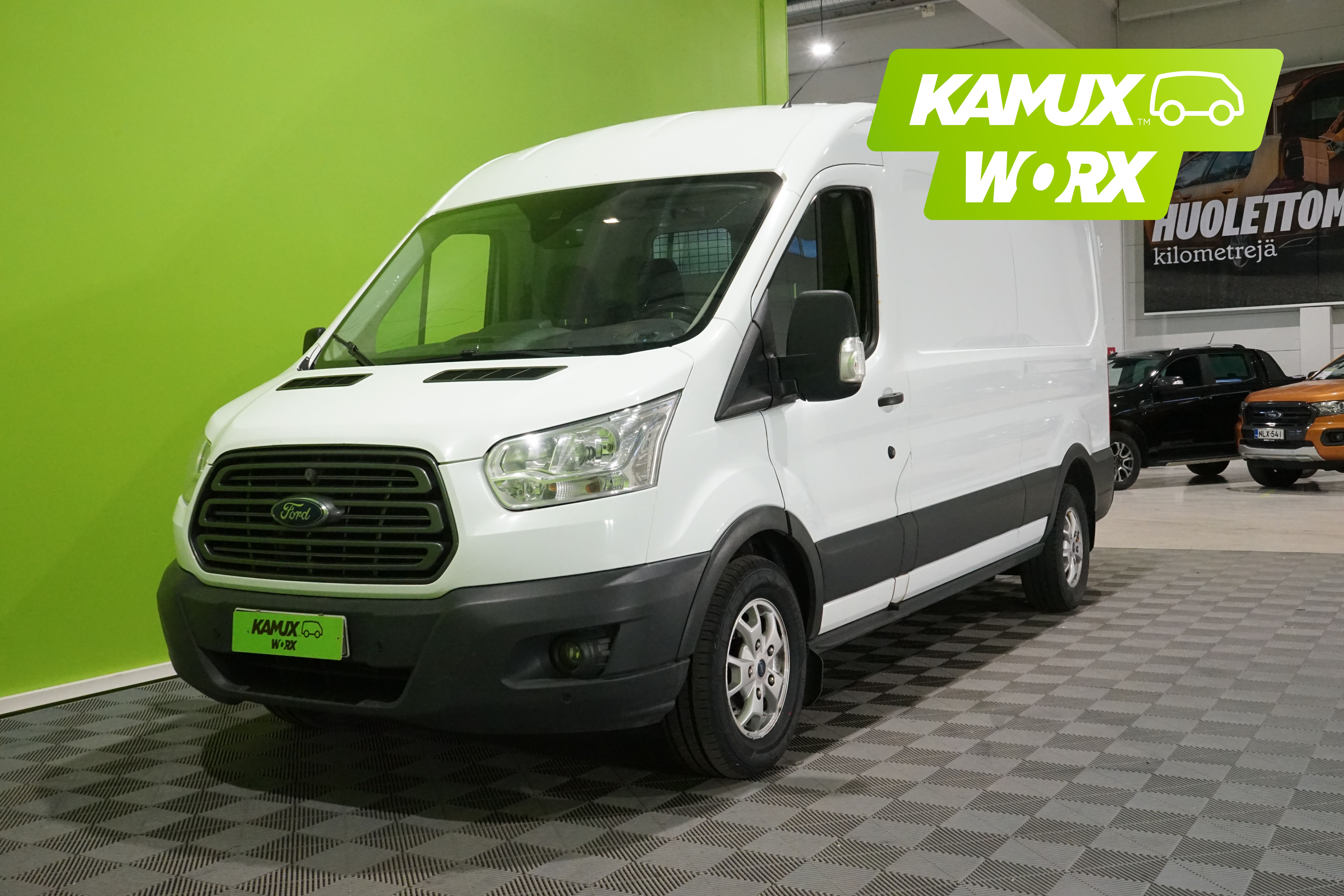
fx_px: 1344
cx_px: 672
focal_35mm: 36
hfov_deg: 53.1
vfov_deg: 36.9
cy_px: 448
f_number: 13
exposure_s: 1/80
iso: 6400
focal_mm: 36
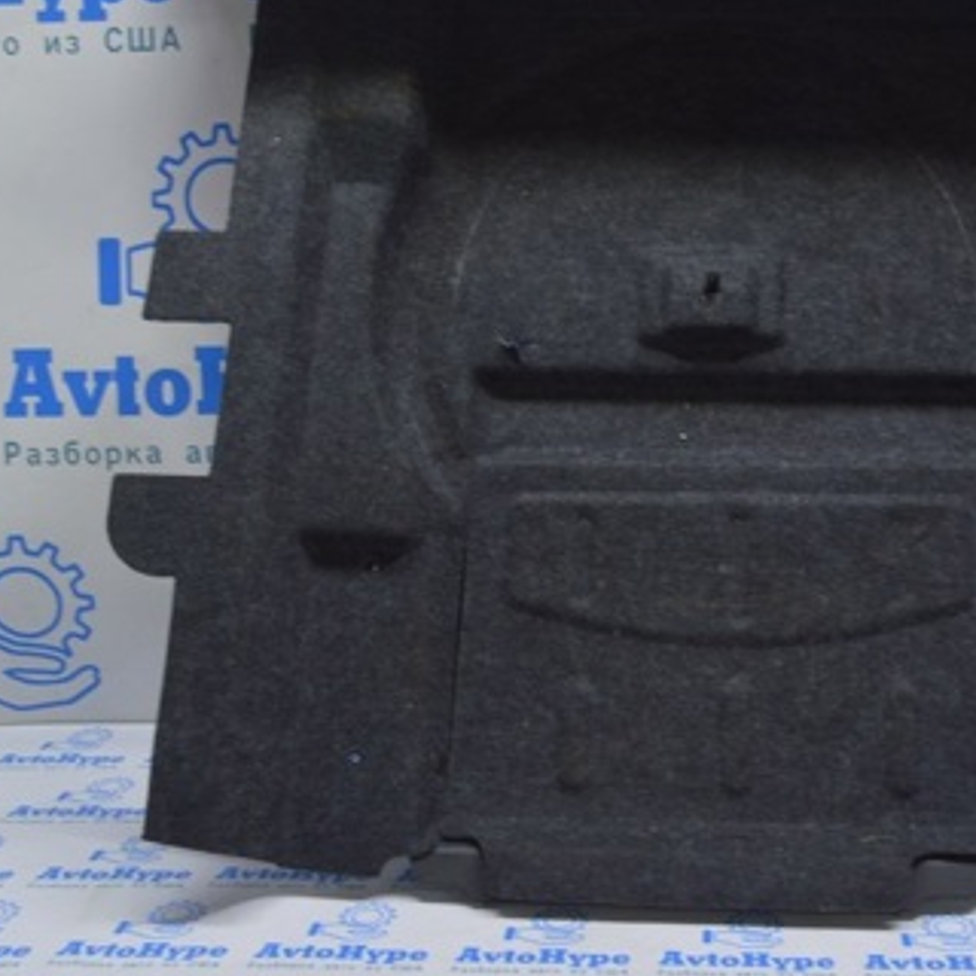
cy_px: 364
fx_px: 1627
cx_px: 637
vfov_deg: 33.2
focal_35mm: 51
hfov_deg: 33.2
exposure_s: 1/20
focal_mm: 20
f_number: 5.6
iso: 400
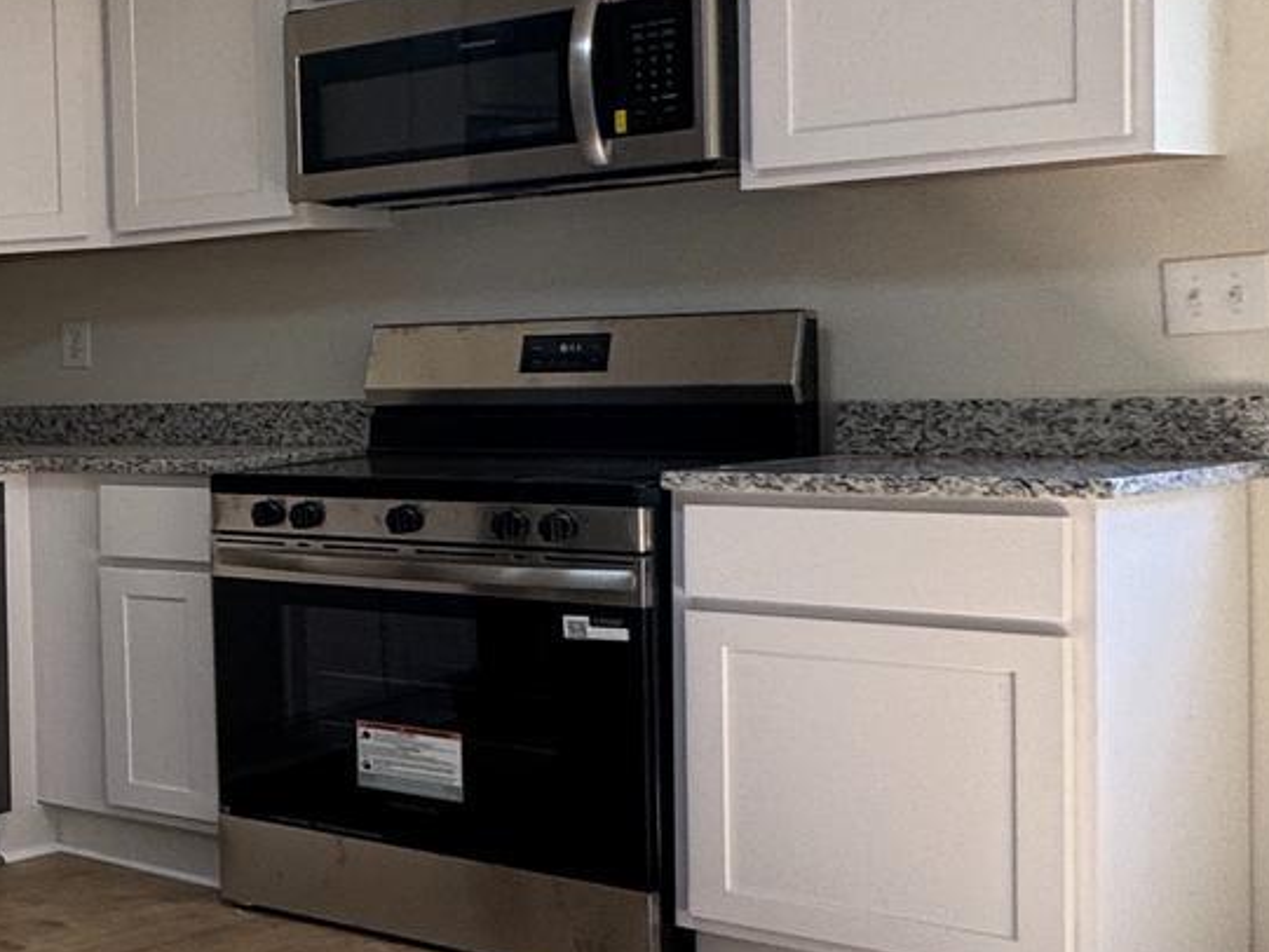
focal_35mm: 53
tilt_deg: -2.2
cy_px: 455
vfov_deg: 27.5
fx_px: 1943
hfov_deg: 23.2
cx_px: -912
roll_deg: +2.7
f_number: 2.2
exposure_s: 1/99
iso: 80
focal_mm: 2.22
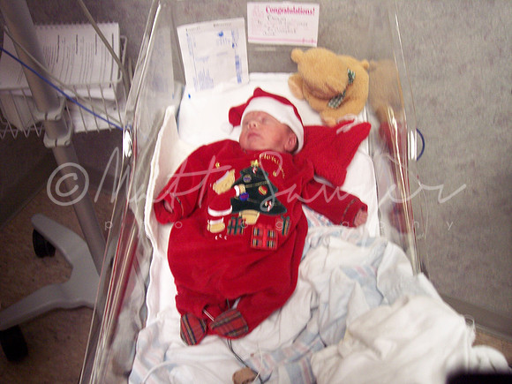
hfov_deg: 47.9
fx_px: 577
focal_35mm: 39
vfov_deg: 36.8
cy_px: 192
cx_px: 256
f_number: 3.4
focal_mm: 8
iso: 200
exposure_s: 1/10
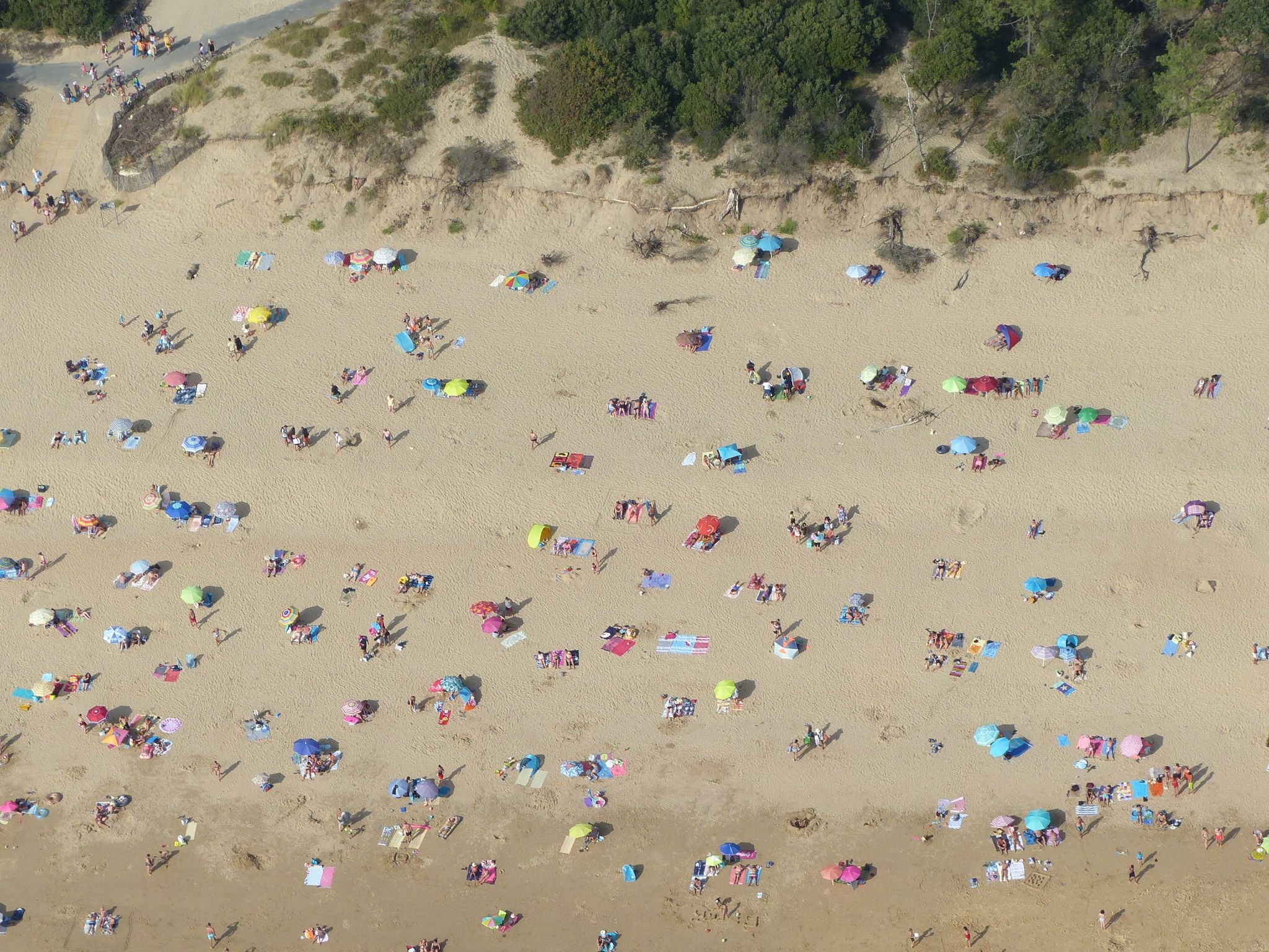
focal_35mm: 202
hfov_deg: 9.8
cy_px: 476
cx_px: 634
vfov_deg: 7.4
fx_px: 7405
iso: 100
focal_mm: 33
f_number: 4
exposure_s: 1/1300
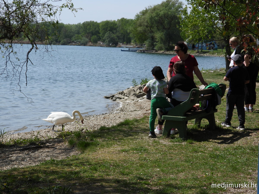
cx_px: 130
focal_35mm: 91
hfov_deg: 21.5
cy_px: 97
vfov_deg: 16.2
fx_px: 681
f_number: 3.5
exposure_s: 1/1250
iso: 100
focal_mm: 16.3
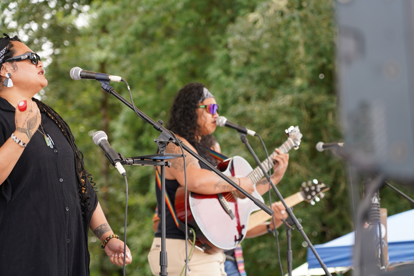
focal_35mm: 105
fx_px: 1207
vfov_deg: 13.0
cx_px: 207
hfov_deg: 19.5
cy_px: 138
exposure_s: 1/160
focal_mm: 105
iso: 160
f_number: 4
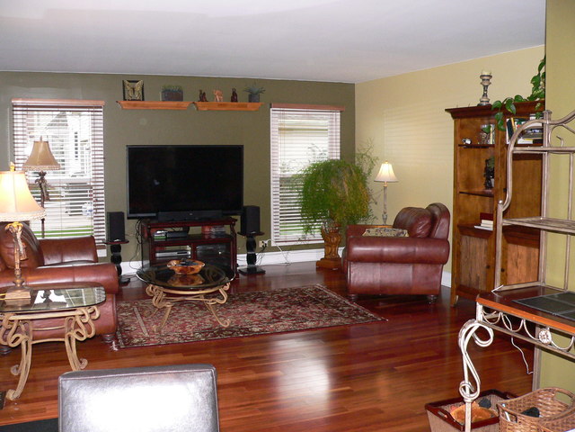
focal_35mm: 36
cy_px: 216
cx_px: 288
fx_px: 598
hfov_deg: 51.4
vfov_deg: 39.7
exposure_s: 1/60
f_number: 2.8
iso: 400
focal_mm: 6
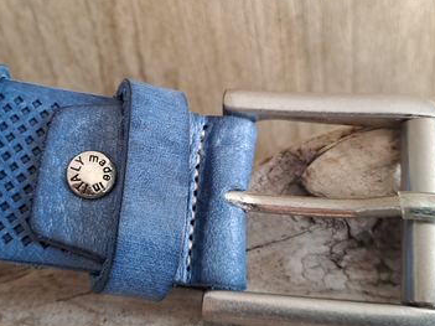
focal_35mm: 38
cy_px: 161
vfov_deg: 37.7
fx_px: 477
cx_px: 185
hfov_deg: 48.8
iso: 250
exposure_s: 1/40
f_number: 1.8
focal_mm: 4.65
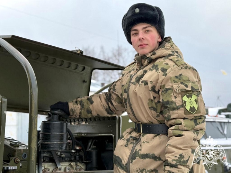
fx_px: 320
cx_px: 116
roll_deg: +2.8
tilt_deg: +10.3
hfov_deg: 39.7
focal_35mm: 48
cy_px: 86
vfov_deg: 30.3
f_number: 1.78
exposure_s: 1/420
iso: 64
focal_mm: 6.76
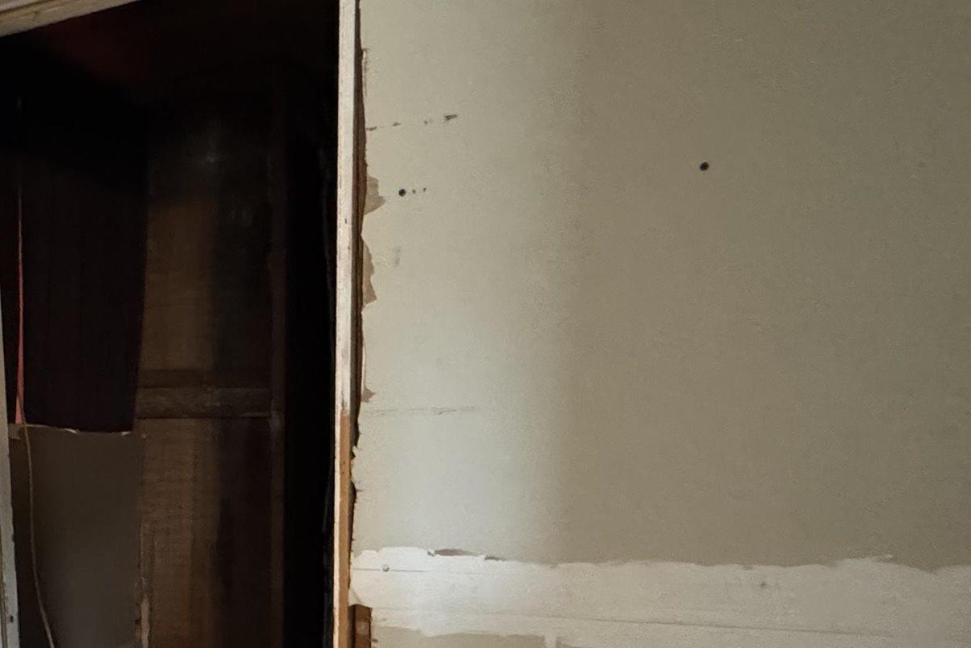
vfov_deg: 32.8
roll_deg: +0.0
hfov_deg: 48.4
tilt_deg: -13.9
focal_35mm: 37
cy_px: 656
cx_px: 169
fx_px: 998
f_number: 2.2
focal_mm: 2.22
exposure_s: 1/60
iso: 1000
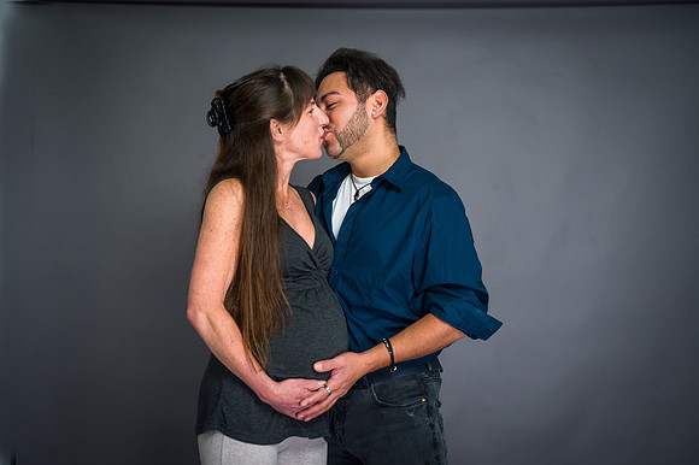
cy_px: 232
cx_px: 350
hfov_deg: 47.4
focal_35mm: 41
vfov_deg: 32.6
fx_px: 796
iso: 200
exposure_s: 1/125
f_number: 6.3
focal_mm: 41
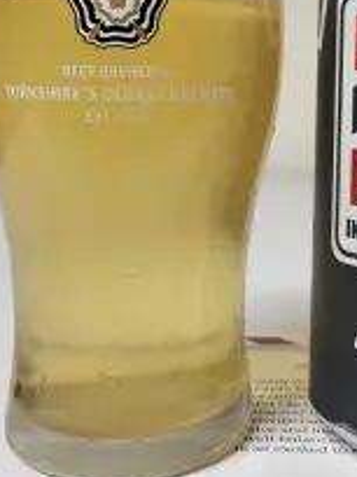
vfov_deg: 36.3
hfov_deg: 28.1
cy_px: 98
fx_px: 701
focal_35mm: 51
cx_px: 275
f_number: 1.8
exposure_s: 1/120
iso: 250
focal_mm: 5.4
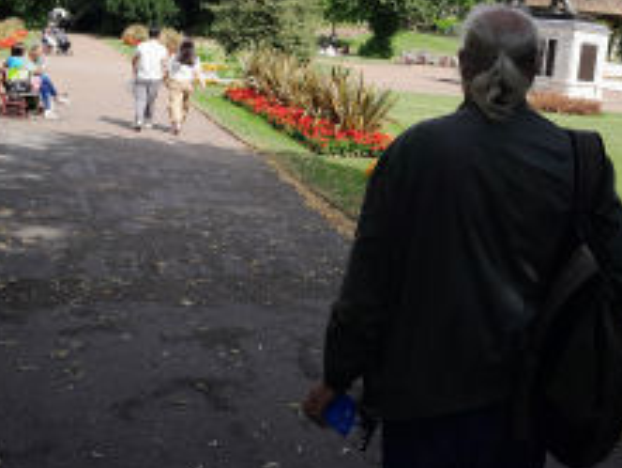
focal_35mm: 48
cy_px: 59
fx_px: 863
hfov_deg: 39.4
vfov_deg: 29.2
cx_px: 377
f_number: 1.8
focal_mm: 3.98
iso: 40
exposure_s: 1/344
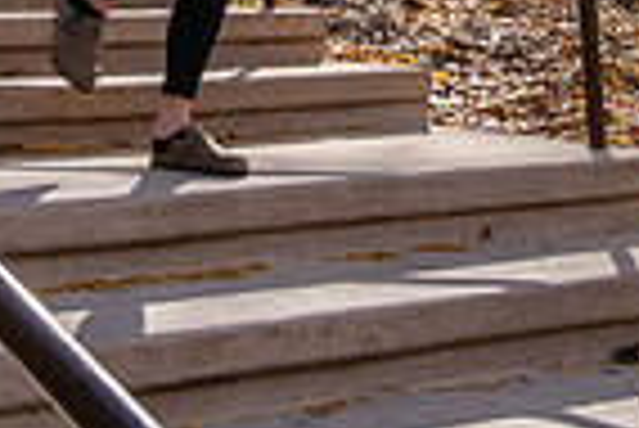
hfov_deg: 19.5
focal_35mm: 98
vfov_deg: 12.5
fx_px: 1741
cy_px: -390
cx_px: -148
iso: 320
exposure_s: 1/125
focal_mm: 24
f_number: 20
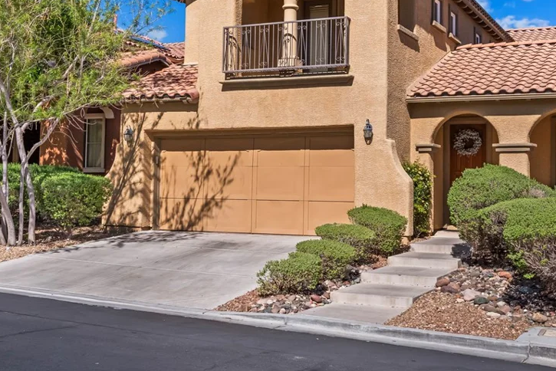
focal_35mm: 48
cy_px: 154
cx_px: 328
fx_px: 742
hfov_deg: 40.9
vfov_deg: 28.1
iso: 250
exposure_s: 1/8000
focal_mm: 23
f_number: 8
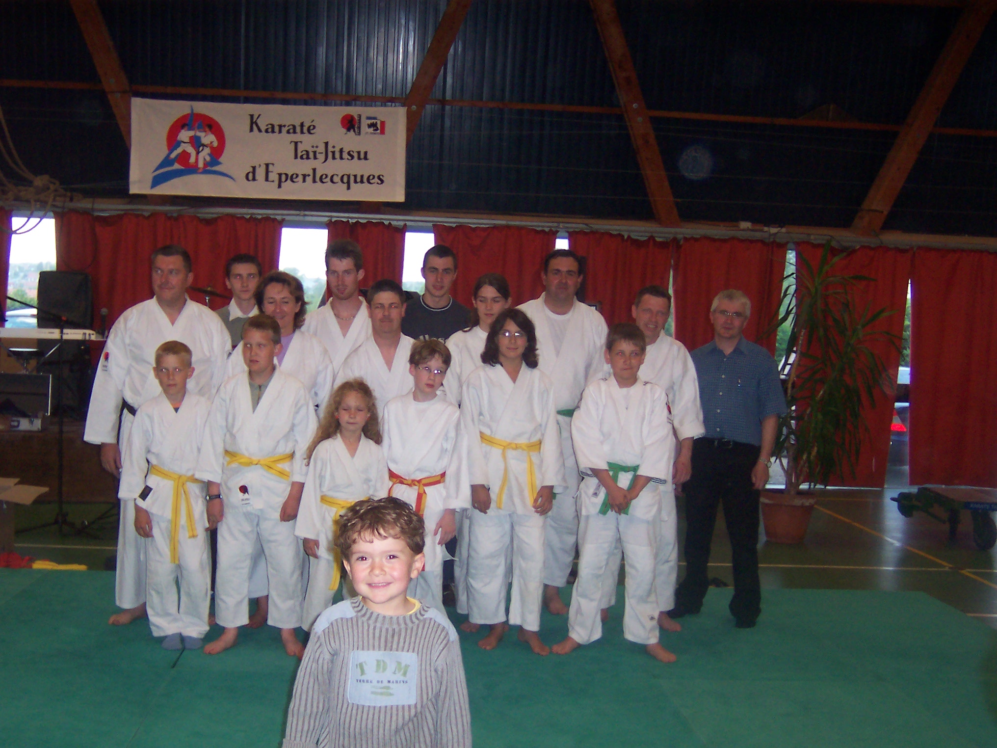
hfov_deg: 36.8
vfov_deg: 28.0
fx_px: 1498
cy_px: 374
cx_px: 498
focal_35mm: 52
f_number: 2.8
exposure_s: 1/60
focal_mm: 8
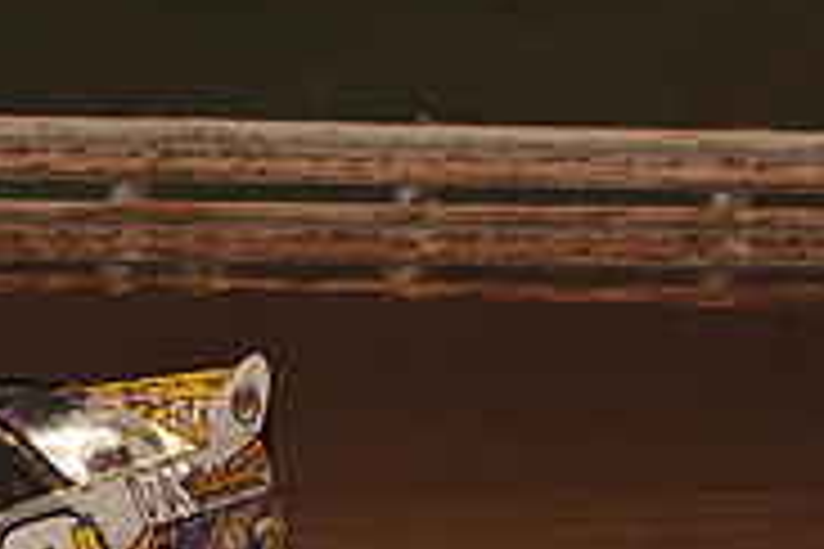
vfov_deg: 4.1
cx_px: -374
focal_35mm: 333
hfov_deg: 6.1
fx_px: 7621
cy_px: 558
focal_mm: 105
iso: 1250
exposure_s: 1/320
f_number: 6.3
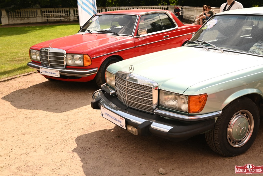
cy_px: 86
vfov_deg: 30.5
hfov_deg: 44.5
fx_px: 322
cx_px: 130
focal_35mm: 44
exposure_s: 1/250
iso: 100
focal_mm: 42
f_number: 6.3
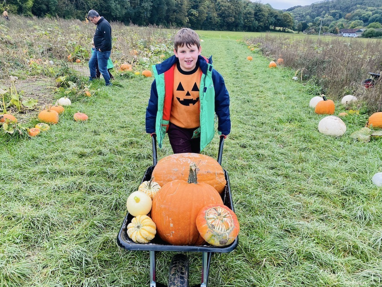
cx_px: 191
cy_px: 144
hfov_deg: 67.3
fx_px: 287
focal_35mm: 26
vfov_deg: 53.1
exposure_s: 1/375
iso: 32
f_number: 1.8
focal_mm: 4.25
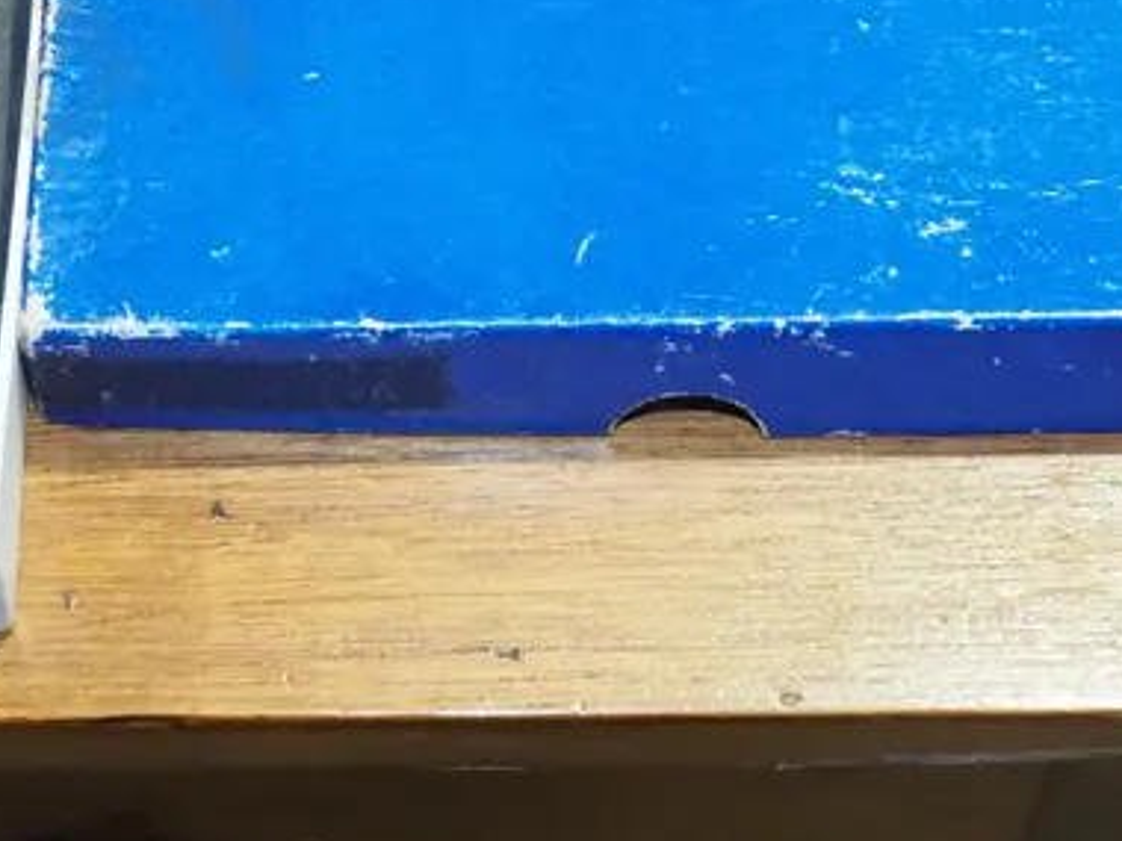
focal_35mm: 97
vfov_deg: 14.7
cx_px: 405
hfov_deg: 20.2
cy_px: -210
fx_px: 3144
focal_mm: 18
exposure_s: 1/125
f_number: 5.6
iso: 2500
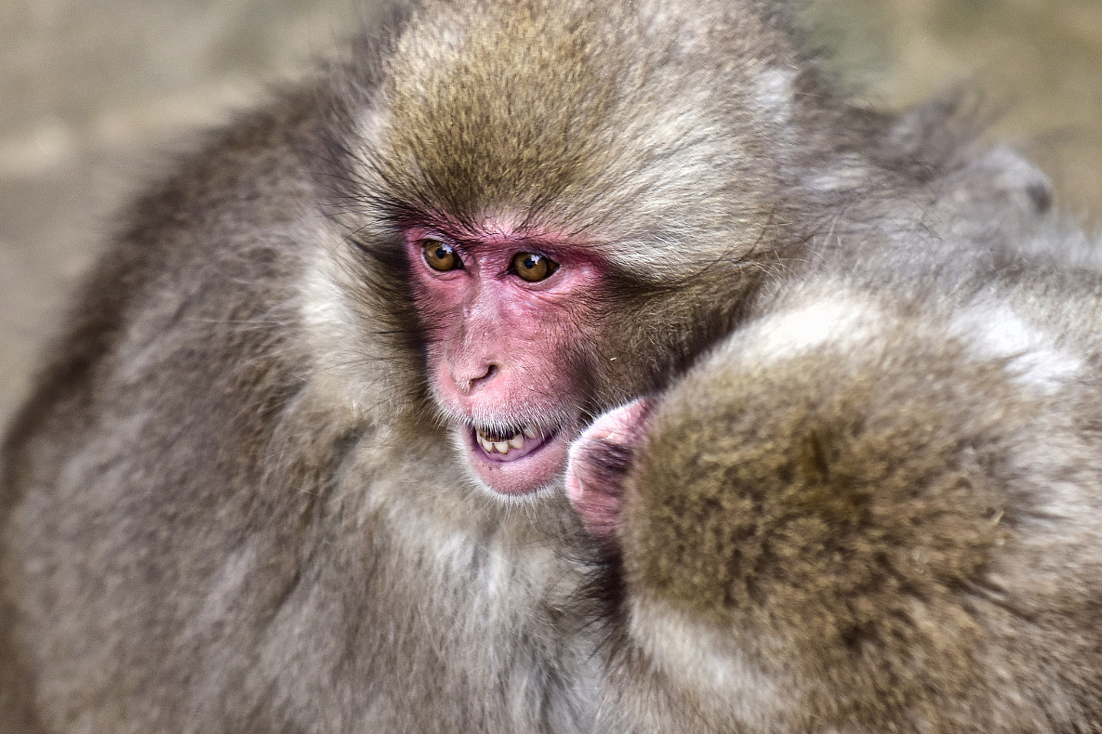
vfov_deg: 5.1
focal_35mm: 270
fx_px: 8264
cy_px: 420
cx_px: 688
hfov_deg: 7.6
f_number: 3.2
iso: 320
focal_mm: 200
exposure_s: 1/200
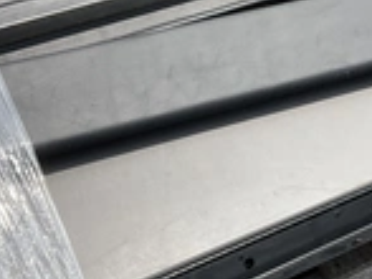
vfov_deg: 18.6
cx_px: 273
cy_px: 114
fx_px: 848
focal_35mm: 79
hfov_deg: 24.5
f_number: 1.8
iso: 25
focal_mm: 3
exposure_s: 1/1786
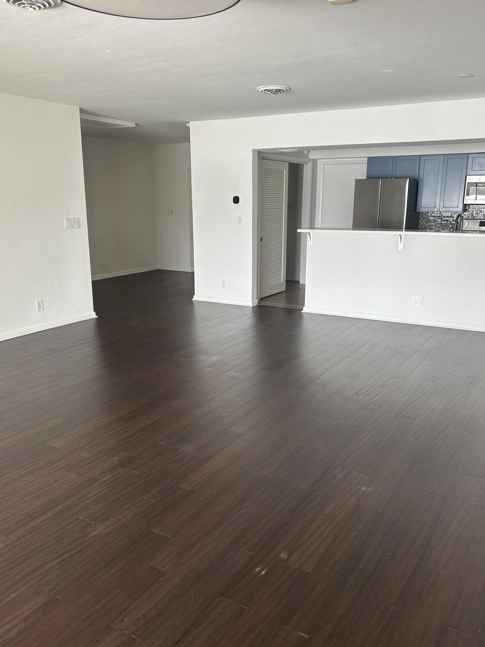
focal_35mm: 29
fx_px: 542
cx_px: 249
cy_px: 340
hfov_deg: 48.2
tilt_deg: -14.6
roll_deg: -0.8
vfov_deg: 61.6
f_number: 1.5
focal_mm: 5.7
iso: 64
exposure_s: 1/121
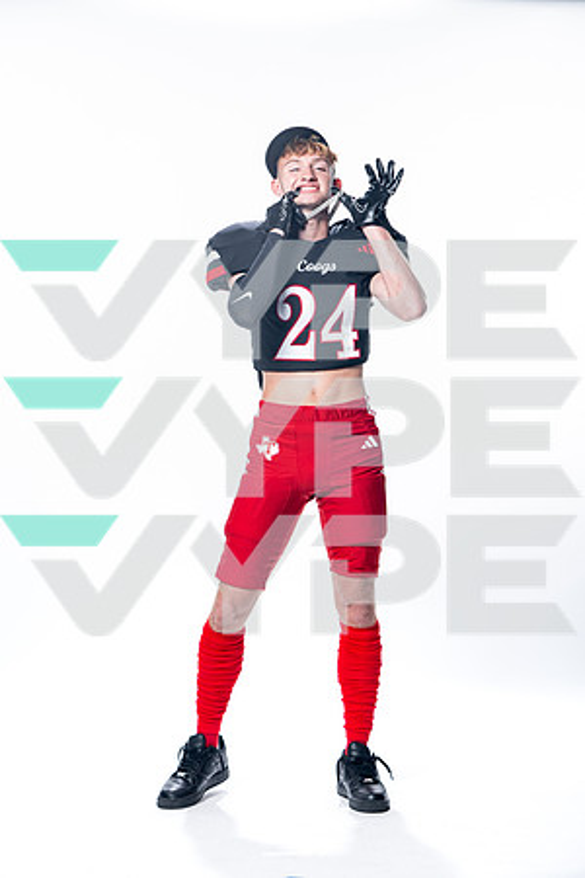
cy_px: 439
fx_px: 2096
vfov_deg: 23.6
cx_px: 292
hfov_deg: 15.9
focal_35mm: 86
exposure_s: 1/250
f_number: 5.6
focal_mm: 86
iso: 100
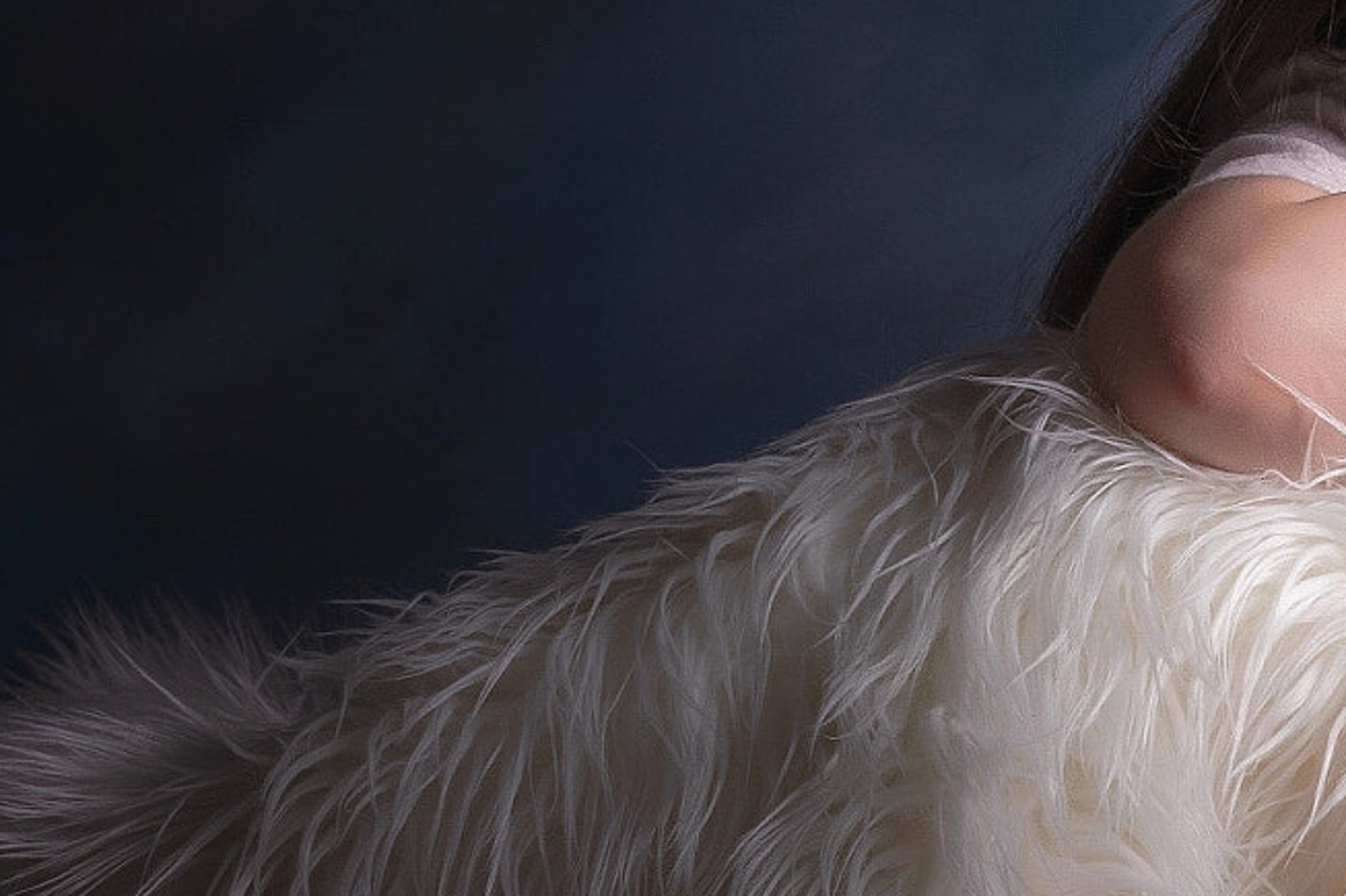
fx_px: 2841
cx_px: 1476
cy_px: 195
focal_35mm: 76
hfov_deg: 24.8
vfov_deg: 17.8
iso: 100
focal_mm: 31
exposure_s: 1/125
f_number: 8
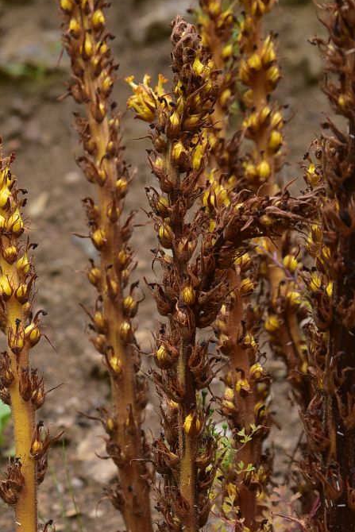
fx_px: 1434
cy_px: 481
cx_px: 13
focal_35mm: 97
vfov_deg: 20.6
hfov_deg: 13.9
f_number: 8
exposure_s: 1/125
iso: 320
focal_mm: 50
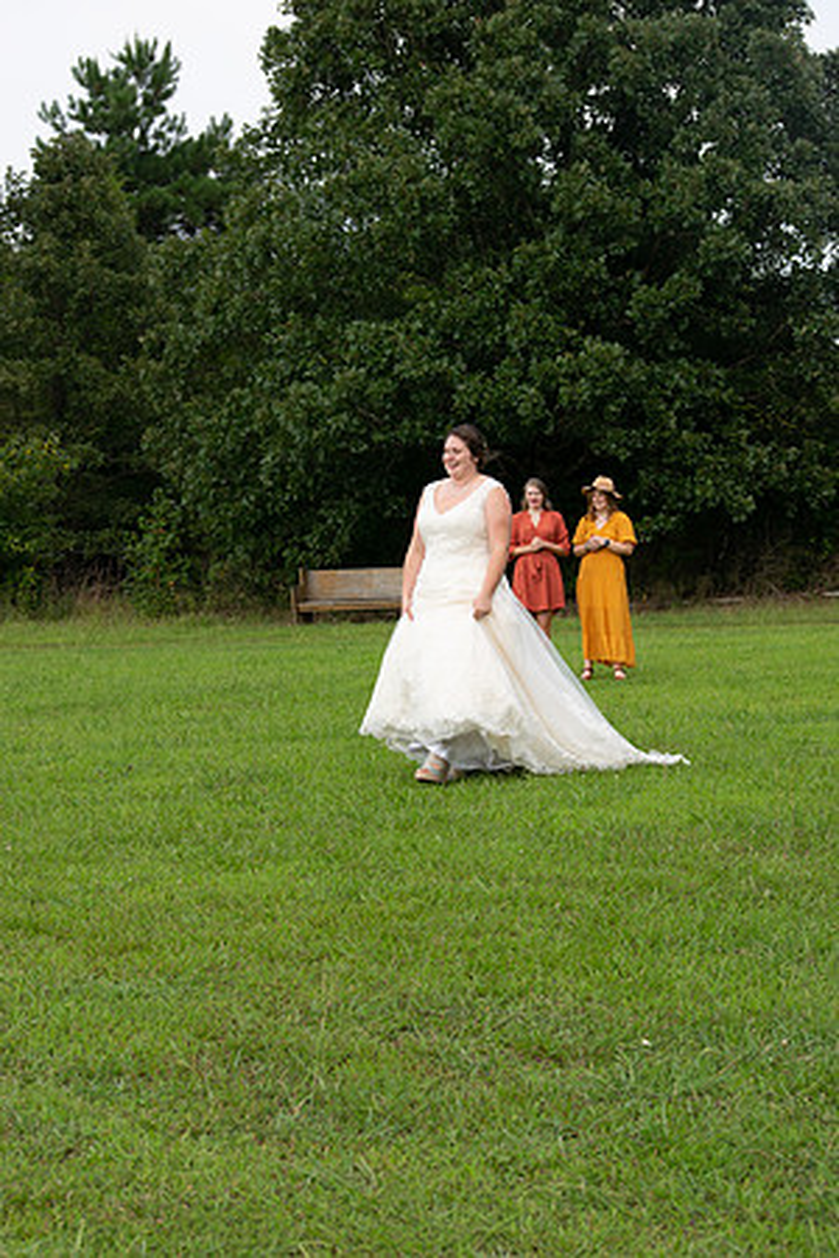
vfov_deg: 24.6
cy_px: 629
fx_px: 2884
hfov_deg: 16.6
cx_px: 420
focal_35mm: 82
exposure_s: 1/160
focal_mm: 55
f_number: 6.3
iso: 100
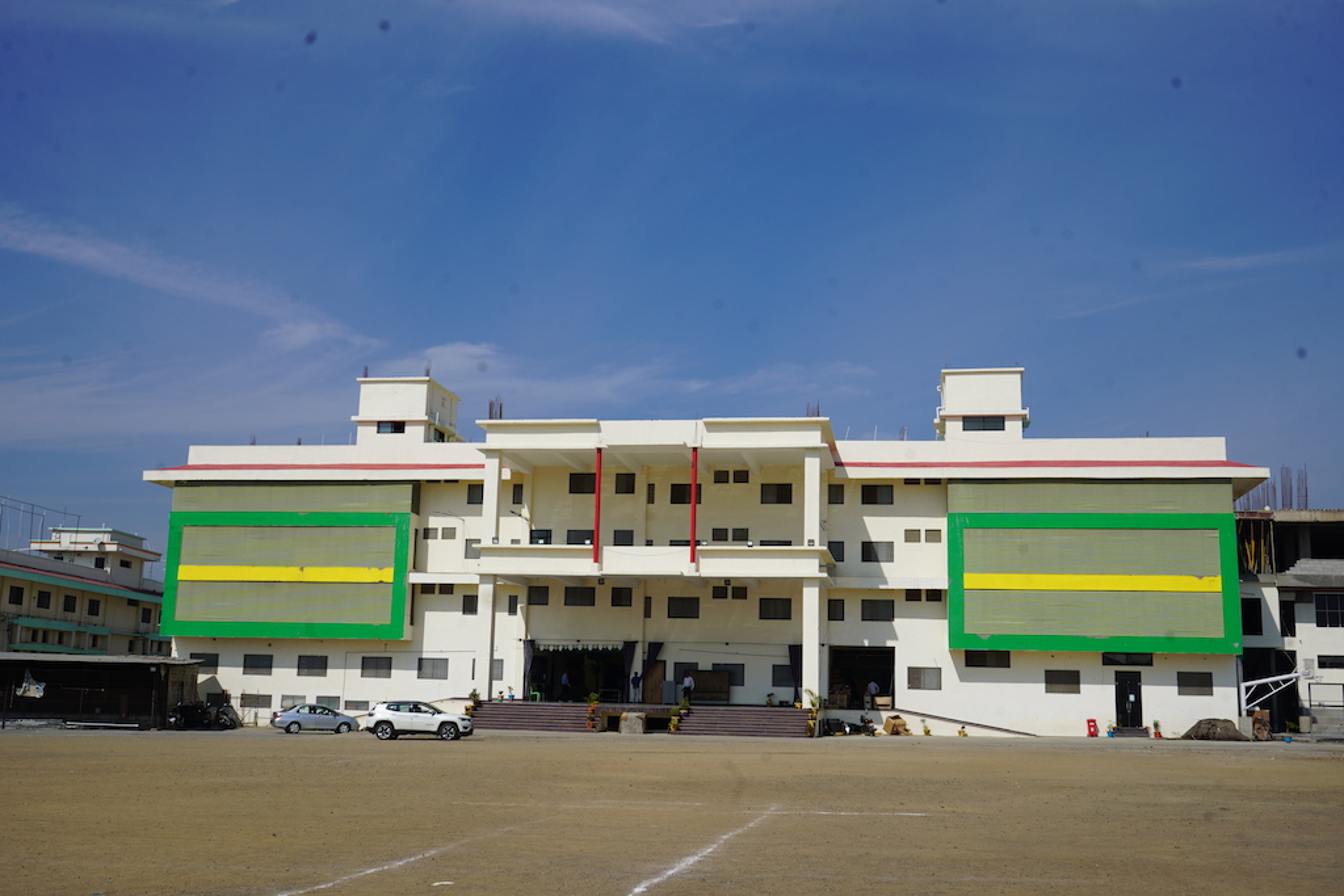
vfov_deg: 36.0
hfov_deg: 51.9
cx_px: 672
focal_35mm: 37
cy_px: 448
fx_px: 1381
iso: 100
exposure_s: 1/400
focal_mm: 37
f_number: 10
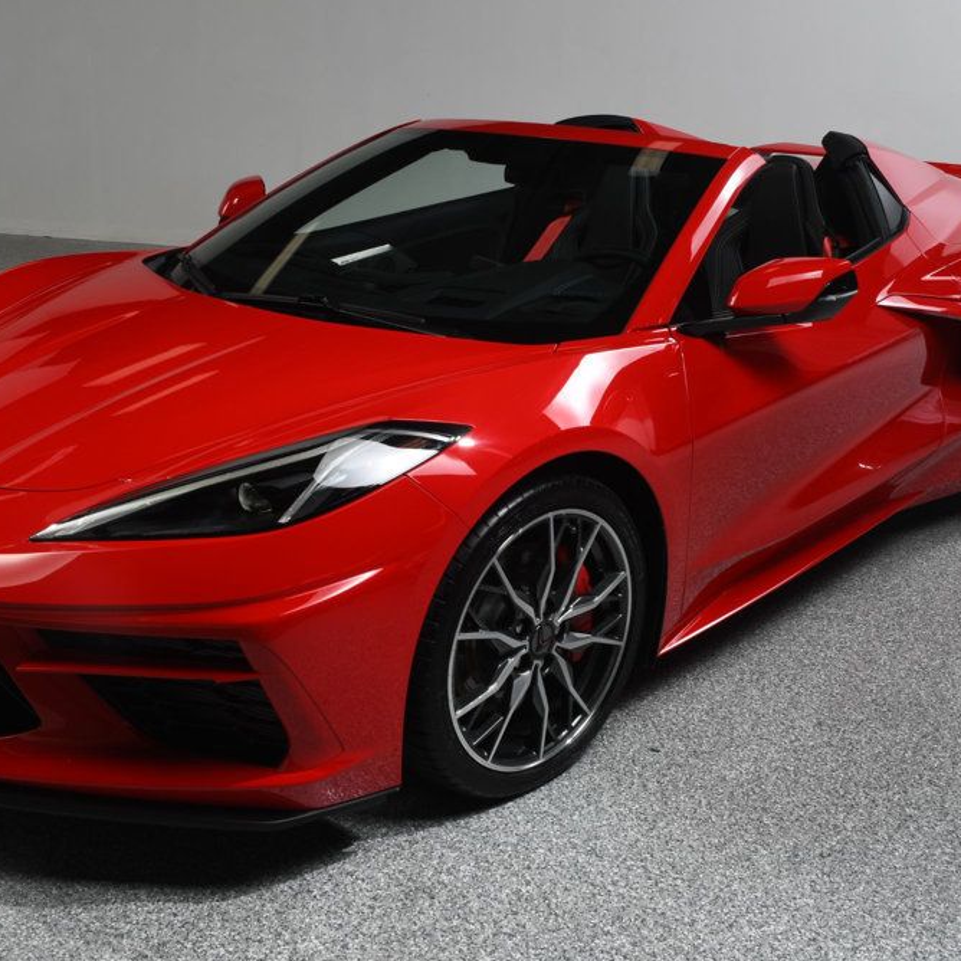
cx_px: 466
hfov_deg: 39.2
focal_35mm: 43
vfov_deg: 39.2
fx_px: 1351
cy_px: 476
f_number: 13
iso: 100
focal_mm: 22
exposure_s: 1/160
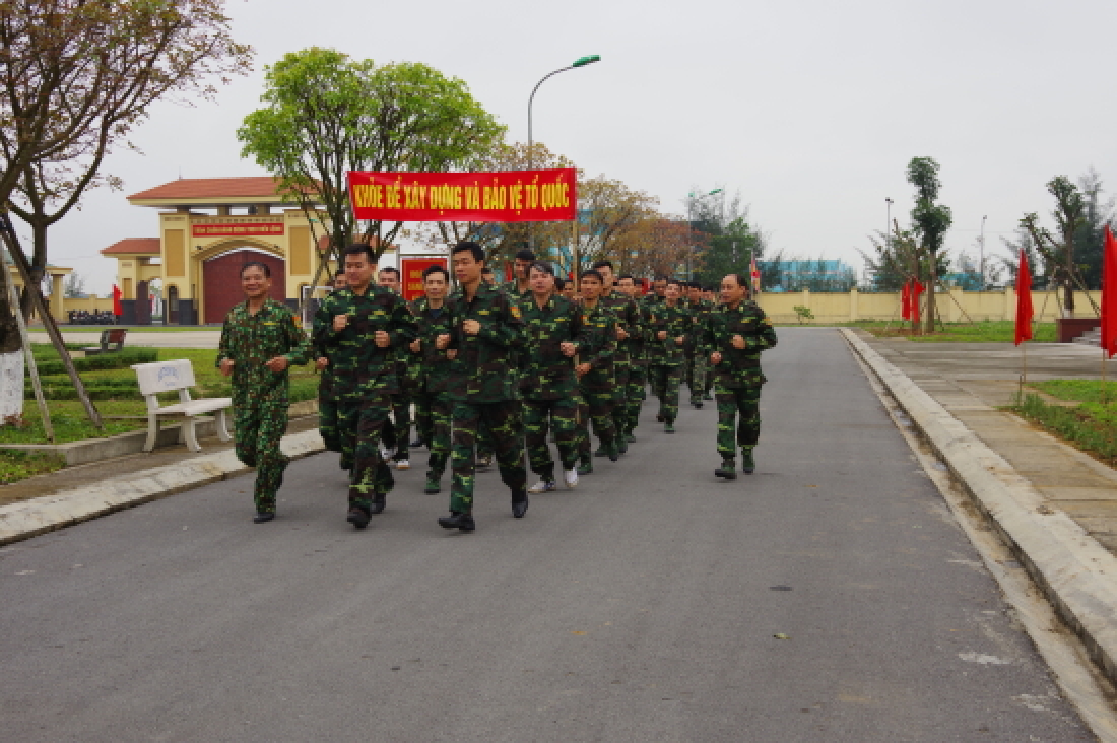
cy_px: 372
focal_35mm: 42
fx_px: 1302
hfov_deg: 46.4
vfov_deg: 31.9
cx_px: 558
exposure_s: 1/125
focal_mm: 28
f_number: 8
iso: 200
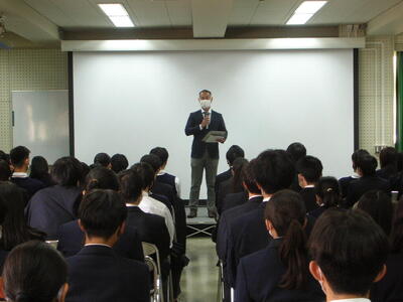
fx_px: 955
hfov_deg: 23.8
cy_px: 151
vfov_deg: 18.0
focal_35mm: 82
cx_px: 202
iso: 84
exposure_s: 1/5.4
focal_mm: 13.7
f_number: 4.2
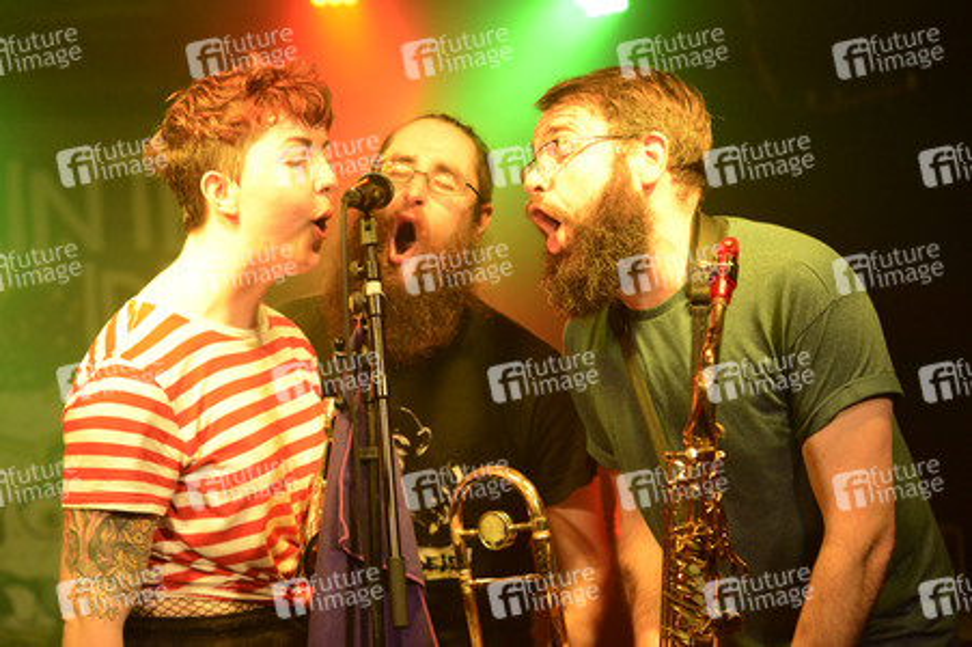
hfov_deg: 28.9
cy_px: 324
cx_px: 486
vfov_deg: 19.4
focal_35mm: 70
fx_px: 1889
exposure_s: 1/320
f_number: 2.8
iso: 6400
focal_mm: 70
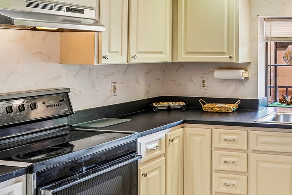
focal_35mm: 47
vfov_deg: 28.3
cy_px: 53
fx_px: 381
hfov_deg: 36.9
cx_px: 301
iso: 400
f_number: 8
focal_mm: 16
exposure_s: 1/15
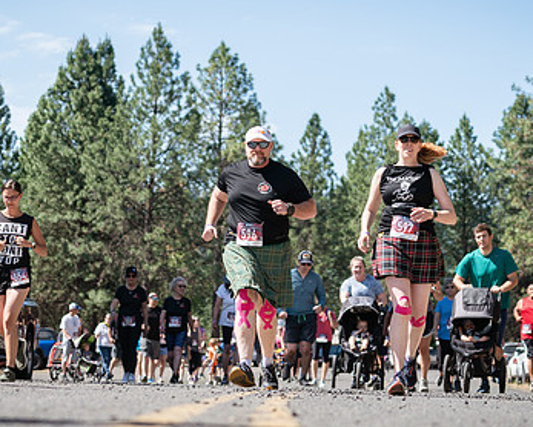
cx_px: 244
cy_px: 194
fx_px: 1831
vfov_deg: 13.3
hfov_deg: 16.6
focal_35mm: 116
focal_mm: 74
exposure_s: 1/500
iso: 100
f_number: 4
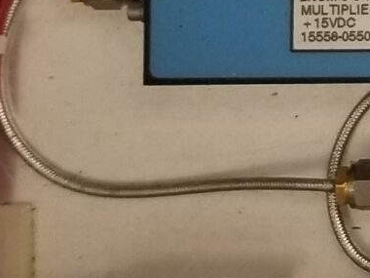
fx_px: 1871
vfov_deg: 8.2
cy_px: -231
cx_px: 703
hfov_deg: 10.5
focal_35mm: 175
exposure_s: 1/120
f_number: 1.7
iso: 80
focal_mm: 4.25
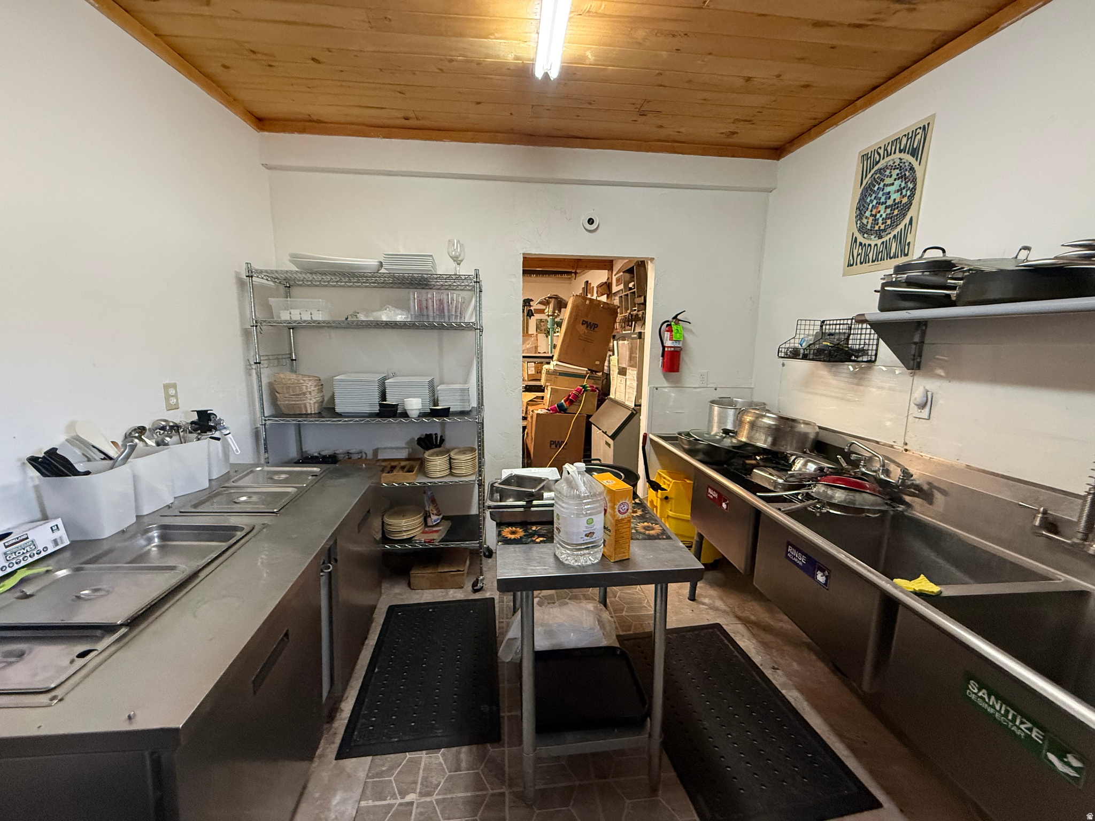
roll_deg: -0.1
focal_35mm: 14
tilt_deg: -7.8
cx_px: 548
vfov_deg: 85.7
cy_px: 410
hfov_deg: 102.1
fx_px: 443
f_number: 2.2
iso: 500
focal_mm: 2.22
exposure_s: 1/60
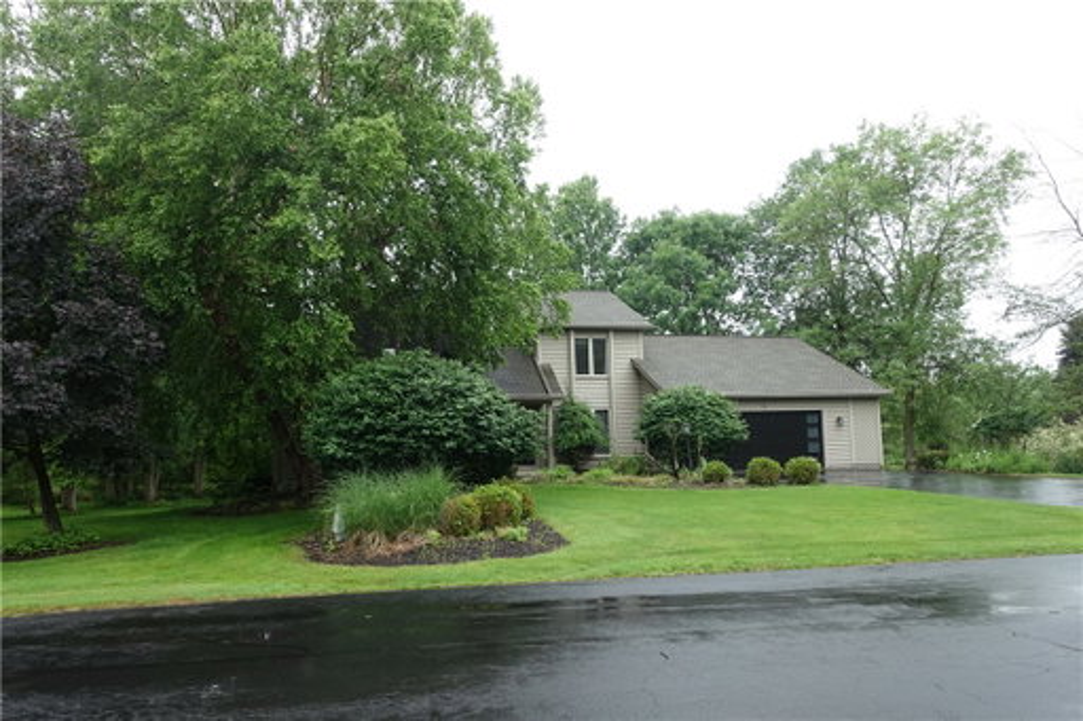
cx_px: 542
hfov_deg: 73.8
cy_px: 360
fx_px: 722
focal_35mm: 24
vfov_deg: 53.1
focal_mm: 8.8
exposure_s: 1/125
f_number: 4.5
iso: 125
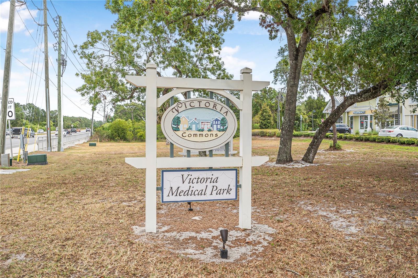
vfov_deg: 43.6
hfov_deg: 61.9
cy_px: 139
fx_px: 348
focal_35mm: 30
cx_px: 209
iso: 100
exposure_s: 1/125
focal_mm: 20
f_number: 8
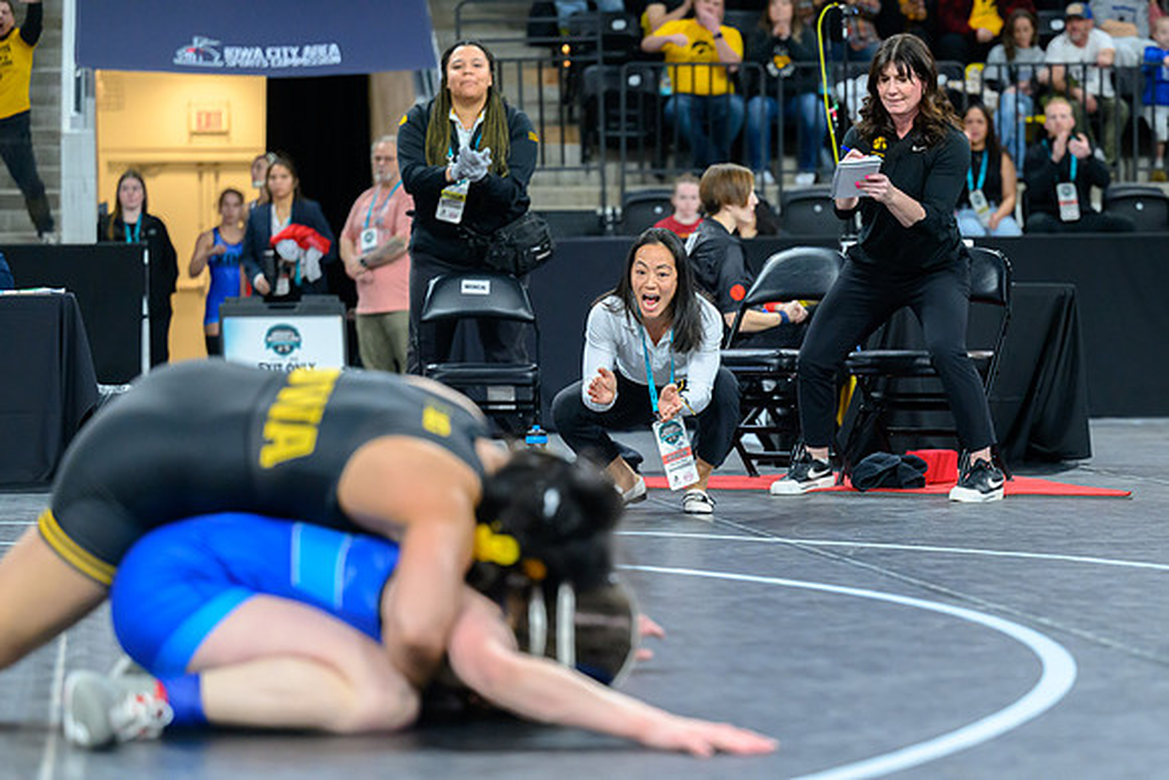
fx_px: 3507
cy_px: 443
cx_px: 652
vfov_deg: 12.7
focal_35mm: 108
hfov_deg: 18.9
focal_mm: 95
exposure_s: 1/800
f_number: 2.8
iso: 5000
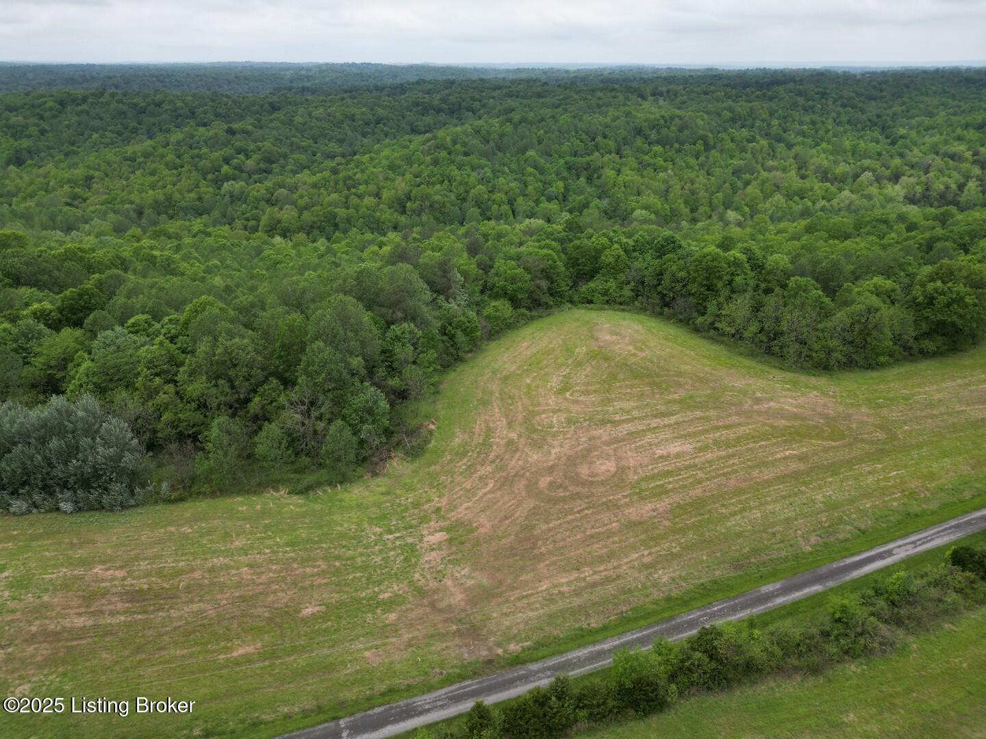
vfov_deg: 56.8
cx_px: 493
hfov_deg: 71.6
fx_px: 684
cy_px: 370
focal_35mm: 24
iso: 150
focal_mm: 6.72
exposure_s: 1/2000
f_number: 1.7
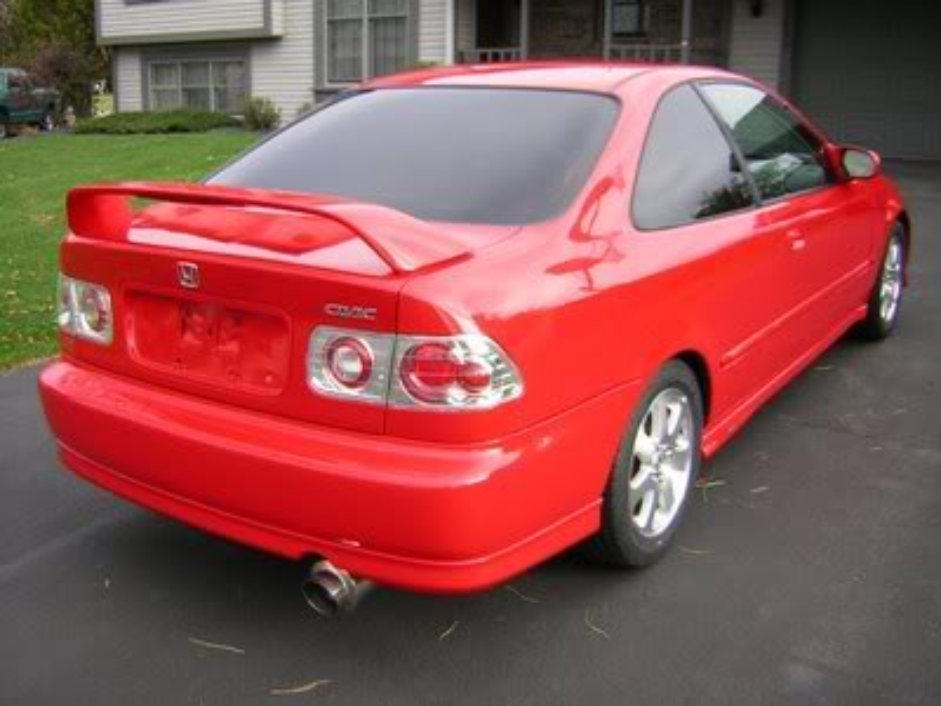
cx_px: 470
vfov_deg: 39.7
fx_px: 979
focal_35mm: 36
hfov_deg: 51.4
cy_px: 353
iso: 50
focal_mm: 4.7
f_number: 2.6
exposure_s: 1/290
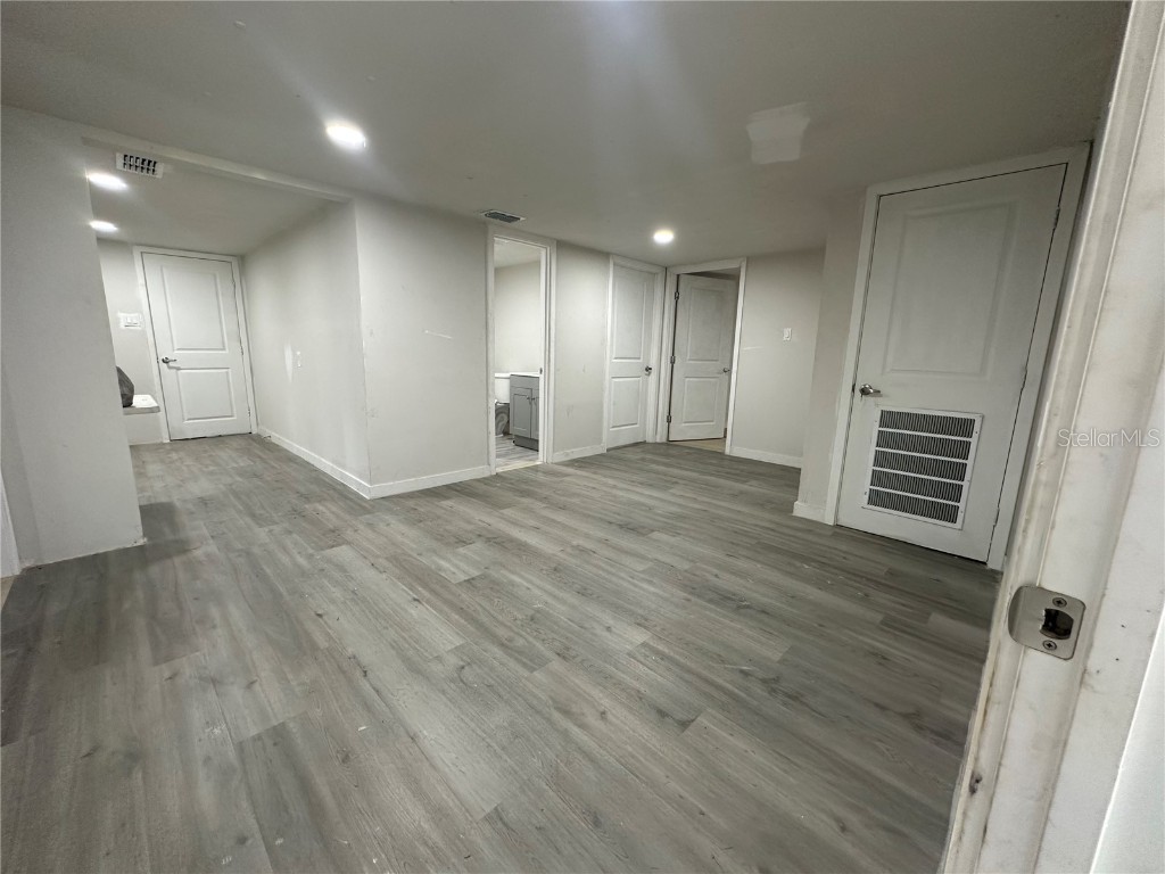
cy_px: 437
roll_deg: -1.5
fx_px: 471
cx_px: 582
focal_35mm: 14
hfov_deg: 102.1
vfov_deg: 85.7
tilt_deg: -9.3
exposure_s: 1/60
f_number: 2.2
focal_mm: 2.22
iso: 160
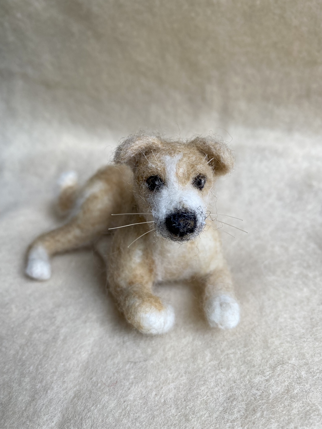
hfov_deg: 53.1
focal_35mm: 26
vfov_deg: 67.3
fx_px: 322
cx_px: 161
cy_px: 214
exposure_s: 1/391
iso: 32
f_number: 1.8
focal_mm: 4.25
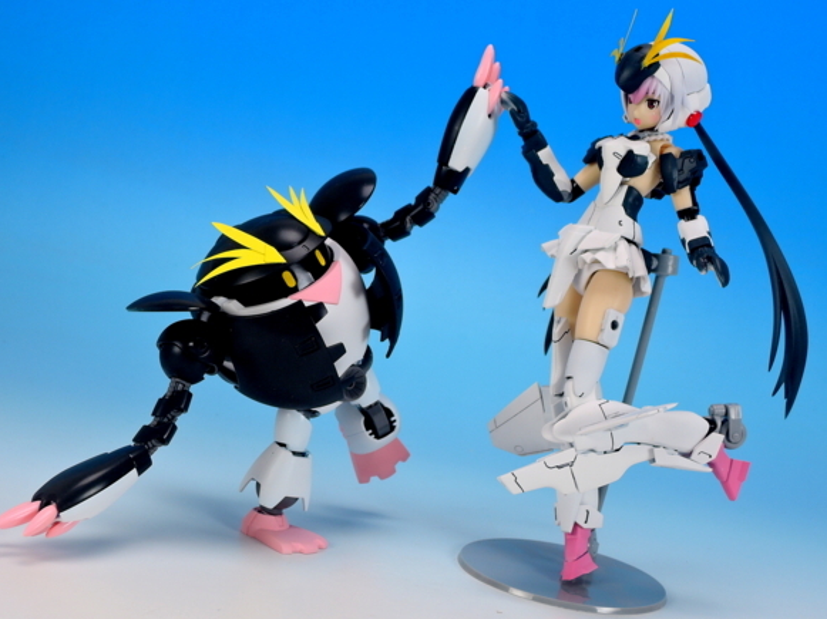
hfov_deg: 31.2
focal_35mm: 62
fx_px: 1480
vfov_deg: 23.6
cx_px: 407
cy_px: 307
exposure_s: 1/2.5
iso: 80
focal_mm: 12.8
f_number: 5.2
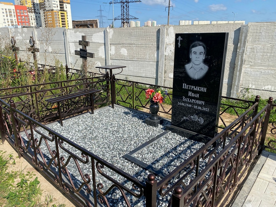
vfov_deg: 53.1
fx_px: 207
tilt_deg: -16.3
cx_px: 138
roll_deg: +1.2
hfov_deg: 67.3
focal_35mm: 26
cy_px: 104
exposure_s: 1/2817
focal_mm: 4.25
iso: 32
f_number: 1.8
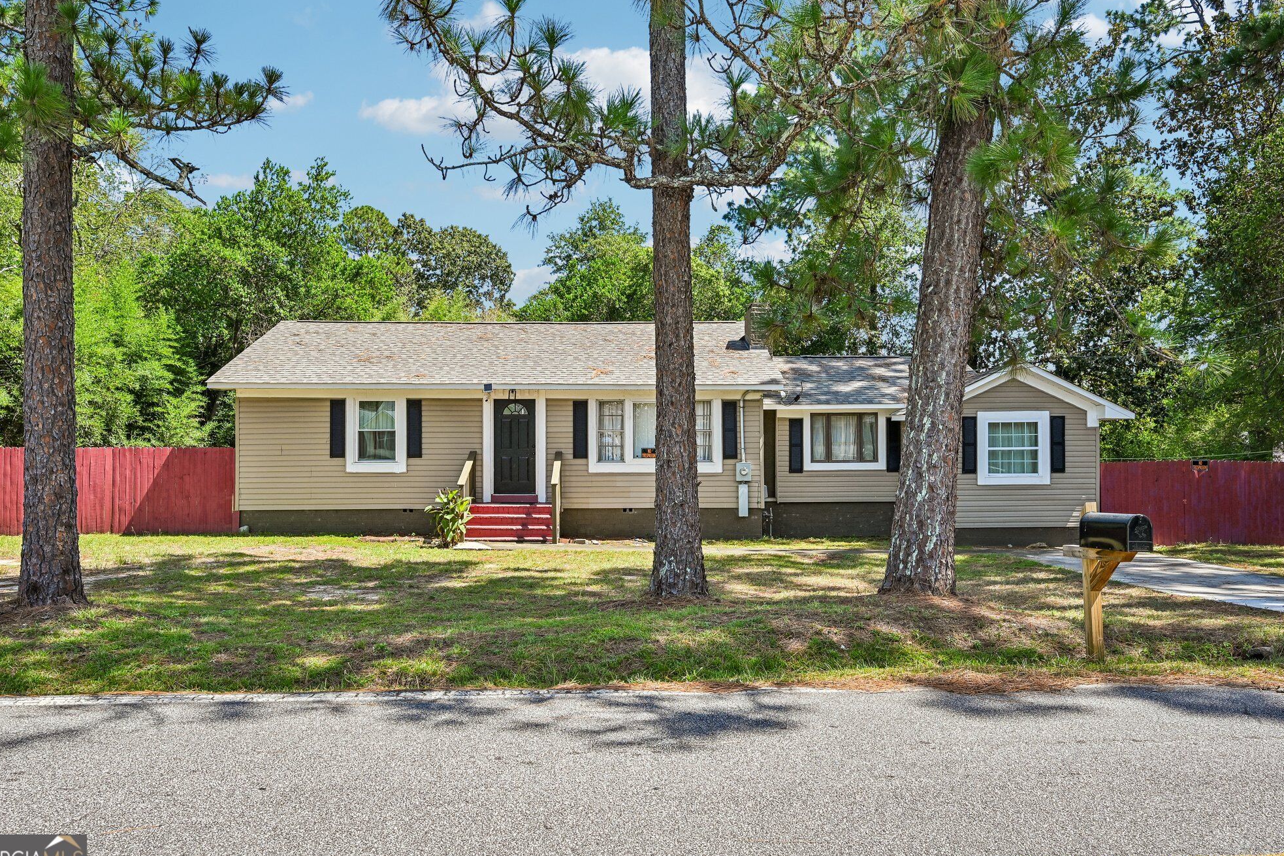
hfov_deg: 70.4
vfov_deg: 50.4
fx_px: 910
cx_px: 622
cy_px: 433
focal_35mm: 26
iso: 100
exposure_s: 1/125
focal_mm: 24.5
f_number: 8
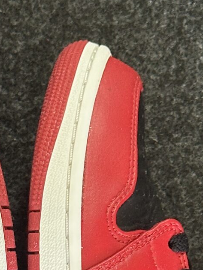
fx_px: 1524
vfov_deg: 9.8
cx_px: 23
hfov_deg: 7.6
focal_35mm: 195
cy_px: 408
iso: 200
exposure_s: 1/50
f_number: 1.78
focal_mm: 6.86
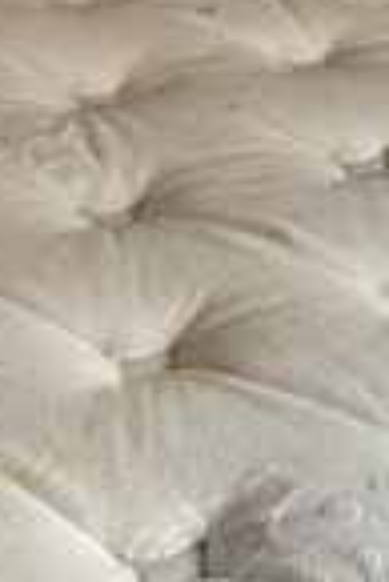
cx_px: 581
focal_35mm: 83
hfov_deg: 15.3
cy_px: 128
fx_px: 1342
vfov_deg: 24.1
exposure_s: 1/122
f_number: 1.8
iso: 40
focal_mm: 3
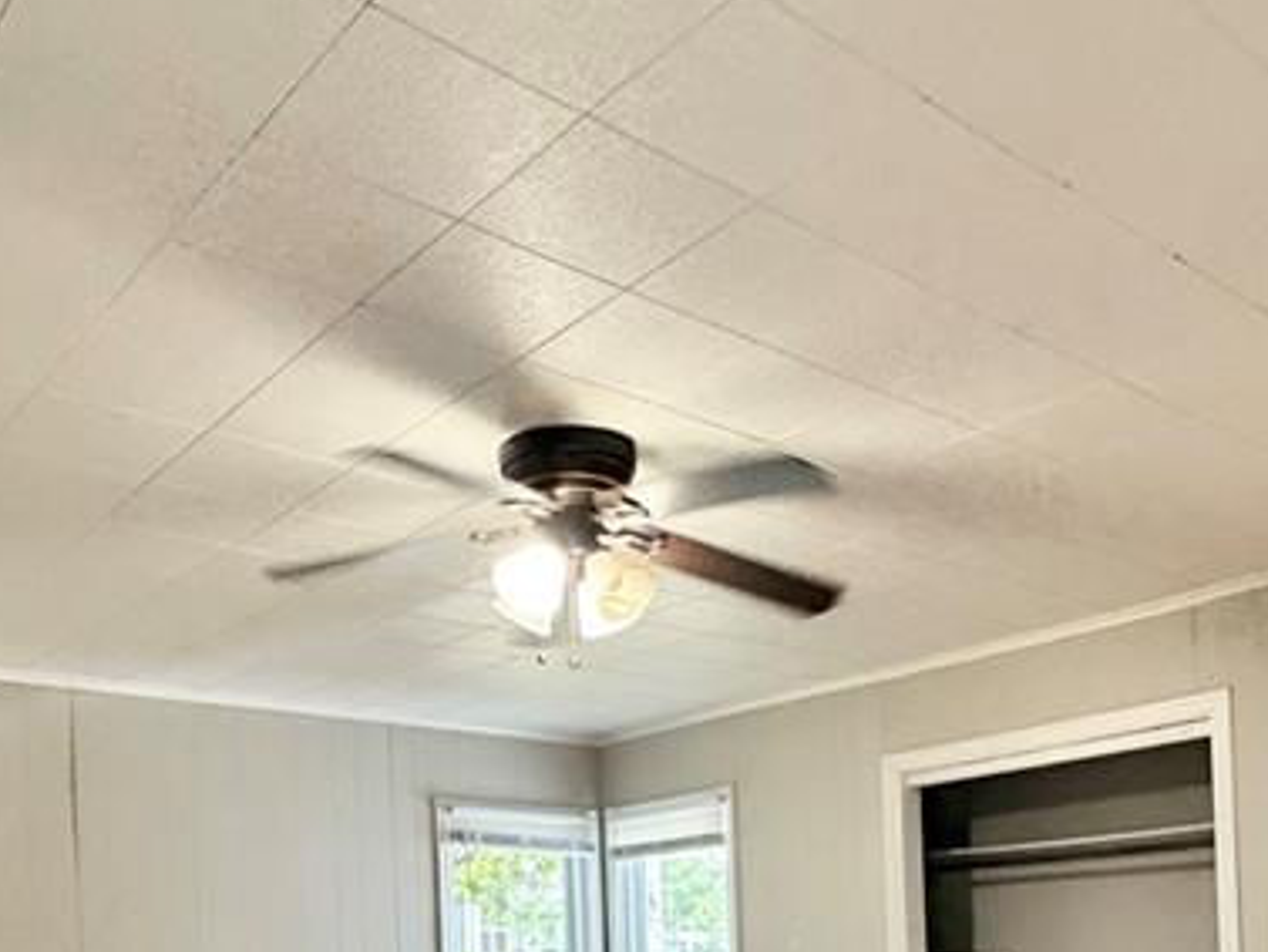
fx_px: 1392
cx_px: 730
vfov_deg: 34.1
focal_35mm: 38
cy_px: 969
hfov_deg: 48.8
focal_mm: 2.22
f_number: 2.2
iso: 500
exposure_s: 1/60
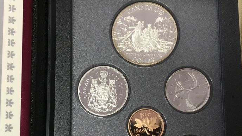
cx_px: 119
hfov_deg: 44.6
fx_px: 295
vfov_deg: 25.7
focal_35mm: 46
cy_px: 100
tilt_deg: -82.8
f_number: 2.2
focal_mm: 4.15
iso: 100
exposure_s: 1/30
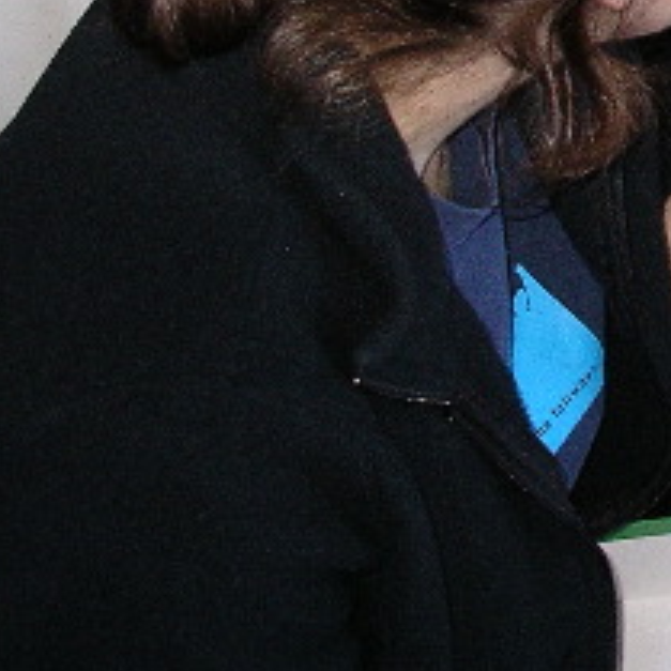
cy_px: -154
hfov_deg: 13.4
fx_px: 2741
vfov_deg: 13.5
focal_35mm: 125
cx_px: 883
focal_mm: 7.8
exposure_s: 1/40
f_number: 2.8
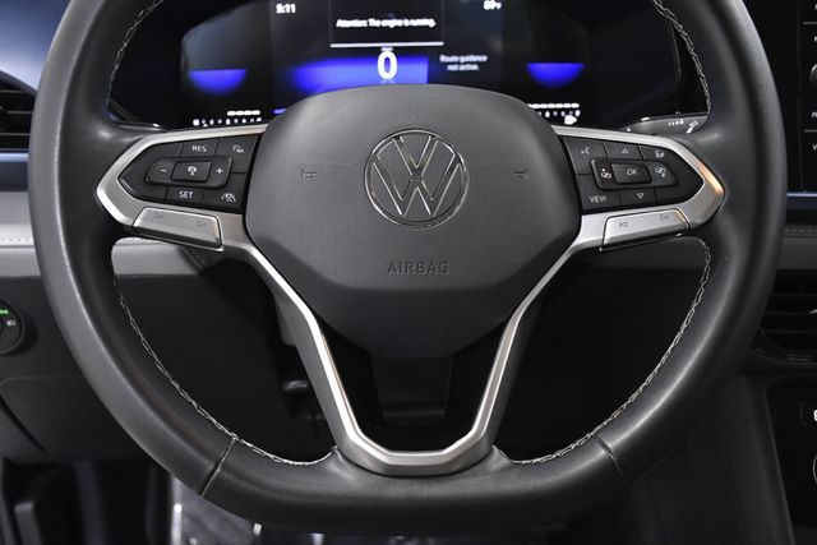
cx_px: 408
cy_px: 272
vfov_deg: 33.4
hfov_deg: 48.4
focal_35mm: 40
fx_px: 908
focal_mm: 27
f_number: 4.5
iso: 2500
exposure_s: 1/160
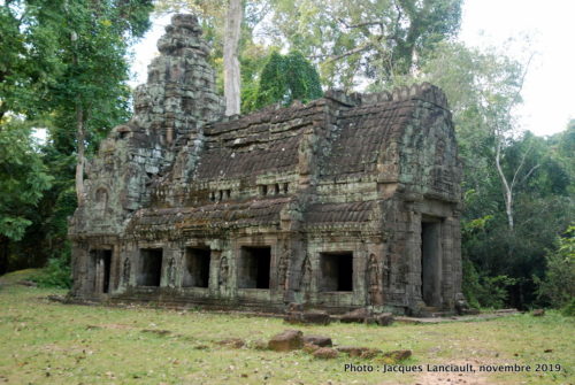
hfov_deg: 44.9
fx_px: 696
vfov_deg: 30.9
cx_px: 288
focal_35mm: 44
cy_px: 192
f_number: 4
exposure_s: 1/60
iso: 800
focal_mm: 29
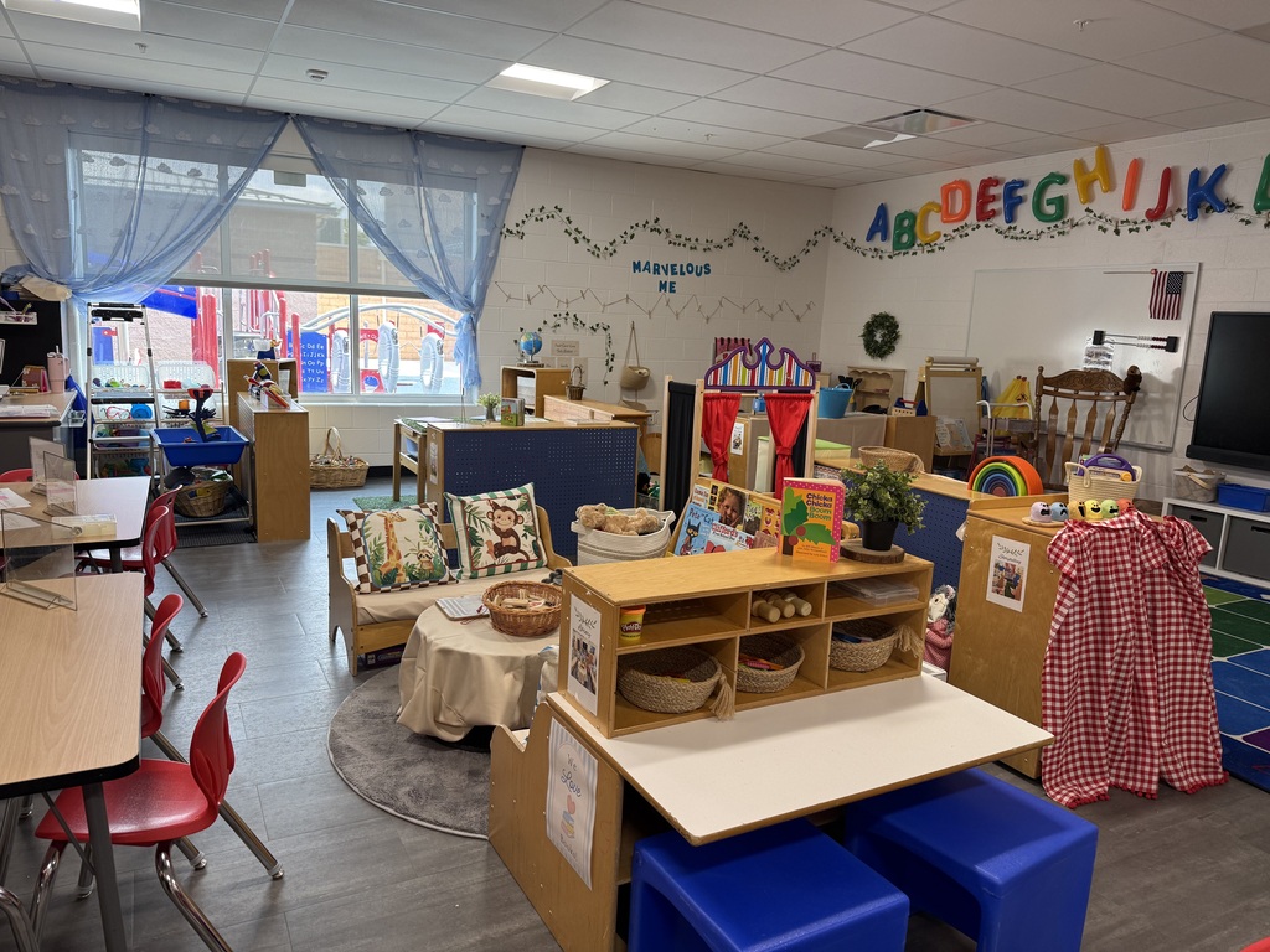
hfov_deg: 71.6
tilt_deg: -8.6
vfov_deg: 56.8
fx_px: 881
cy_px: 476
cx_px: 635
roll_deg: -2.1
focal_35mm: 24
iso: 100
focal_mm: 6.76
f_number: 1.78
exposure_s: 1/120
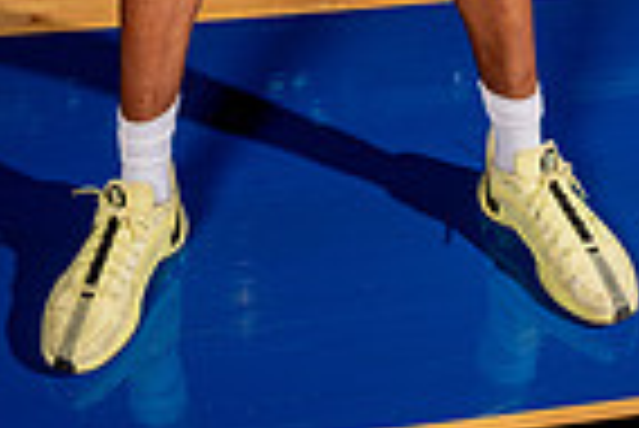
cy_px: -577
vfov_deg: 13.5
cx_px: 310
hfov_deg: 26.6
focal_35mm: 76
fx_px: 1350
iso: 160
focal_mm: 24
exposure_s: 1/125
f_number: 7.1
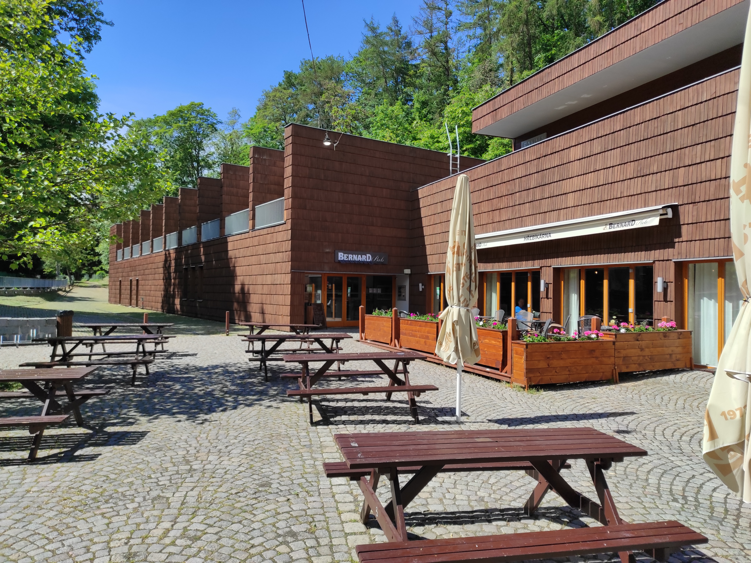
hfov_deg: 69.4
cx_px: 376
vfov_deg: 54.9
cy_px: 282
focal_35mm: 25
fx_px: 542
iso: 100
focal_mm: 5.43
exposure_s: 1/1863
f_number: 1.89
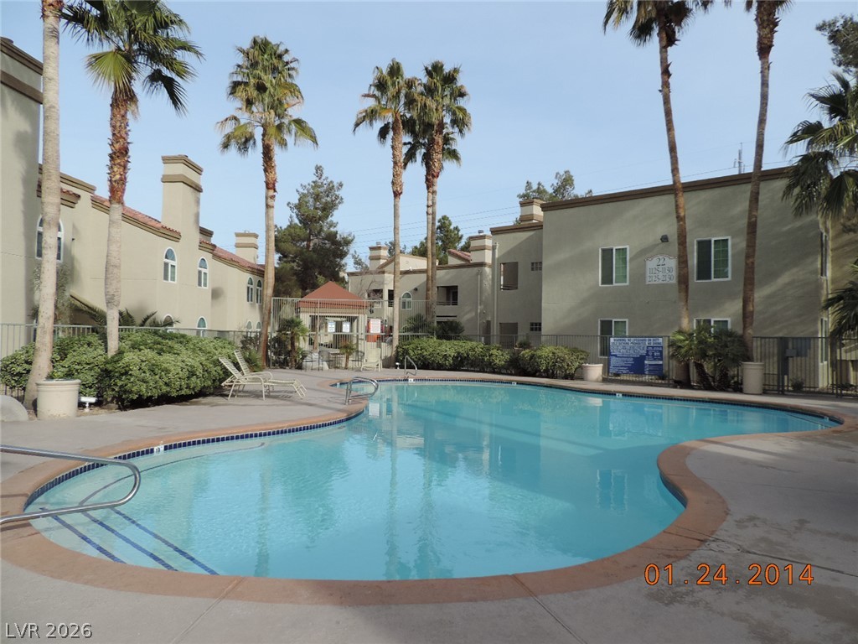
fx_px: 595
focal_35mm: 24
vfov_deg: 56.8
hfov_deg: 71.6
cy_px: 322
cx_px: 429
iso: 80
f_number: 3
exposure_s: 1/1000
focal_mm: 4.3
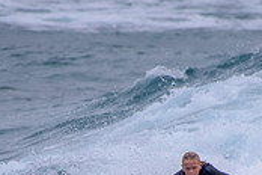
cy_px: 228
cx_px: 171
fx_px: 14875
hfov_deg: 1.0
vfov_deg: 0.7
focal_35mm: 2044
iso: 140
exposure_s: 1/2000
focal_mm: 500
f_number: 5.6
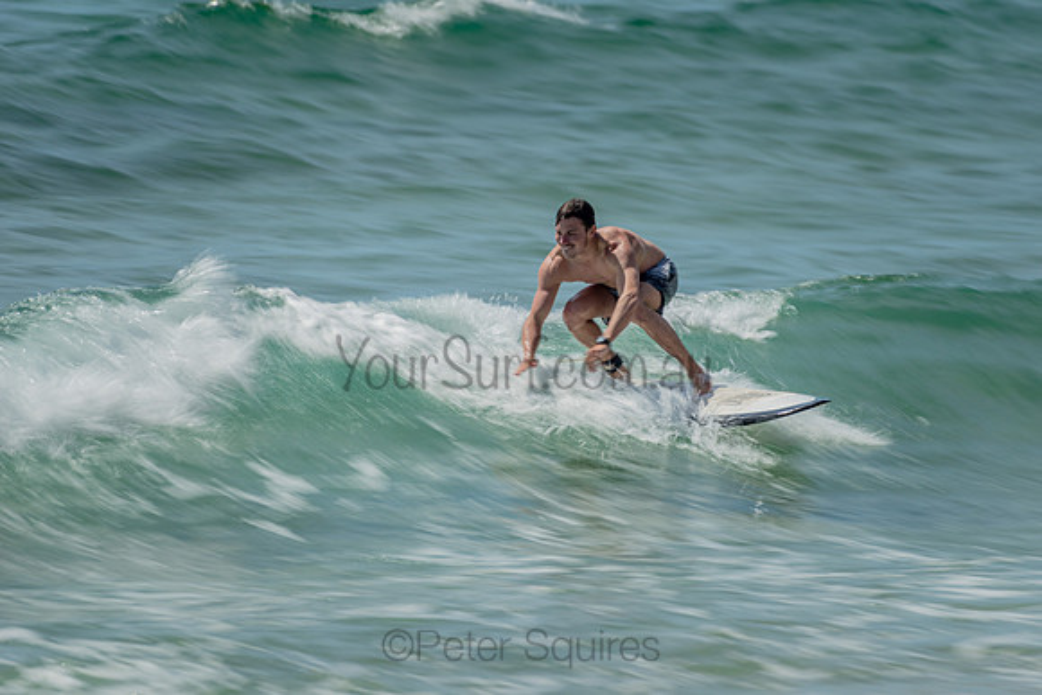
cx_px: 639
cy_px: 270
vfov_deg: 2.2
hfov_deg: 3.4
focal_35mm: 613
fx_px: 17747
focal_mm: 500
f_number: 5.6
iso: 90
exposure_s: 1/20
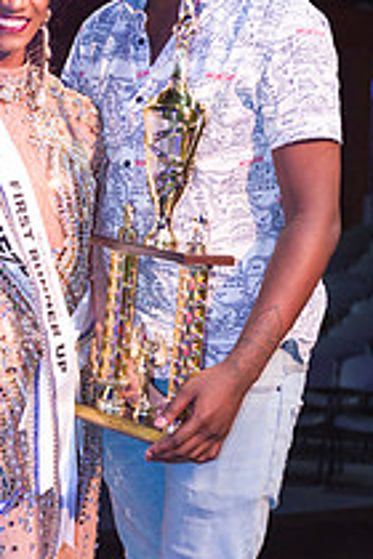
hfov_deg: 11.0
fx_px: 1927
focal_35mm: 124
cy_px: 216
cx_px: 0
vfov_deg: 16.5
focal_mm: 58
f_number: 5
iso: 4000
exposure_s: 1/160
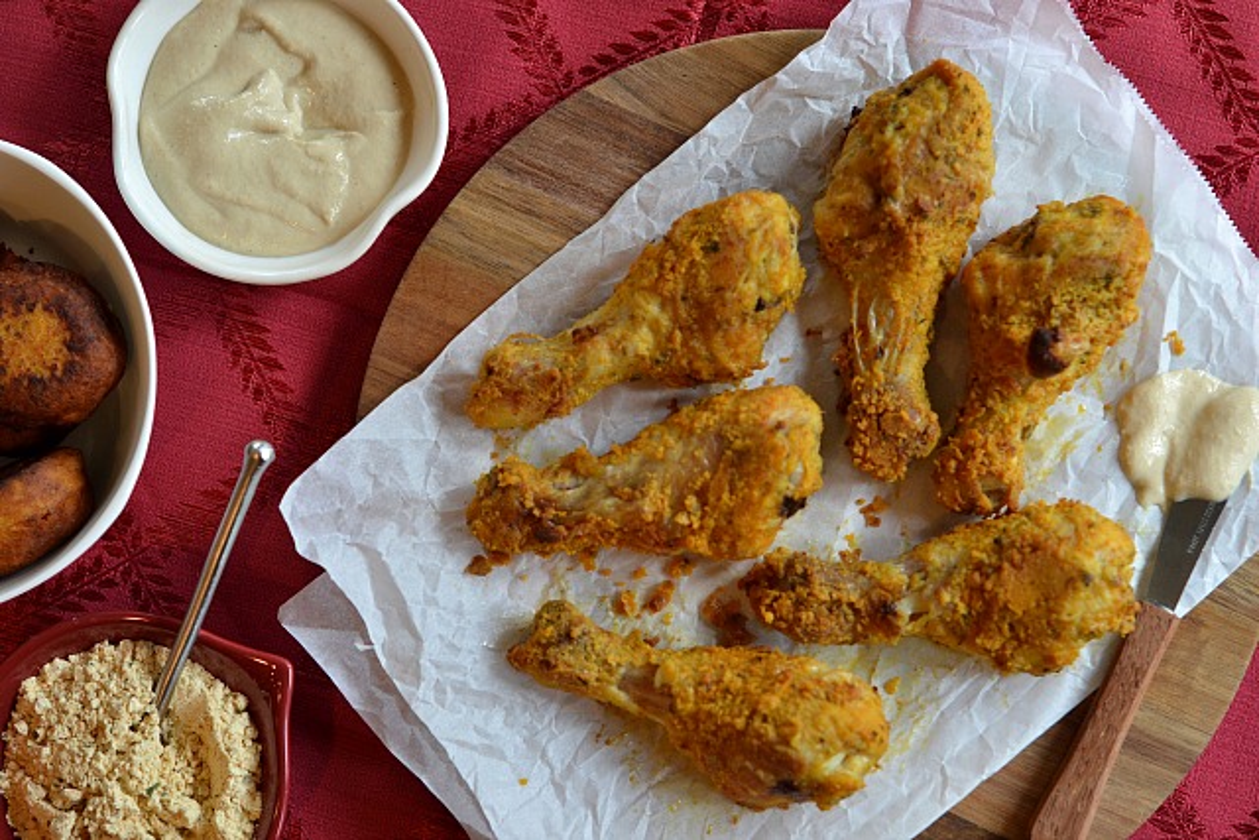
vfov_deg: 18.2
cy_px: 420
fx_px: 2623
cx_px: 630
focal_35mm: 75
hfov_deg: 27.0
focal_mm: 50
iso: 200
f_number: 3.5
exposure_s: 1/40
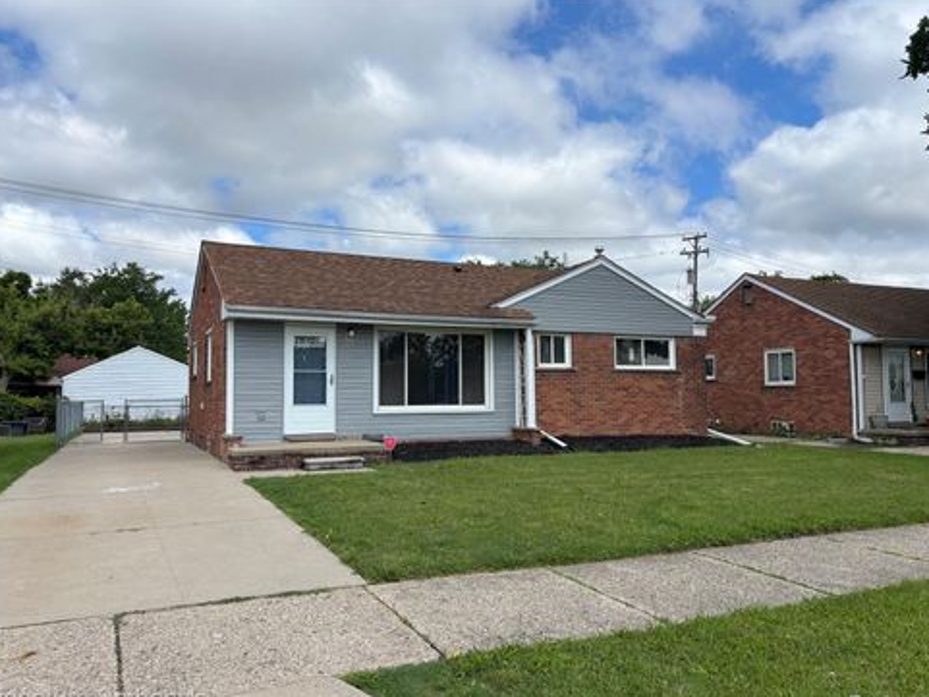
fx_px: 725
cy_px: 354
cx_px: 460
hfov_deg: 65.3
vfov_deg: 51.4
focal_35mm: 27
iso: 50
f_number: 1.6
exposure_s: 1/4425
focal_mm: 5.96
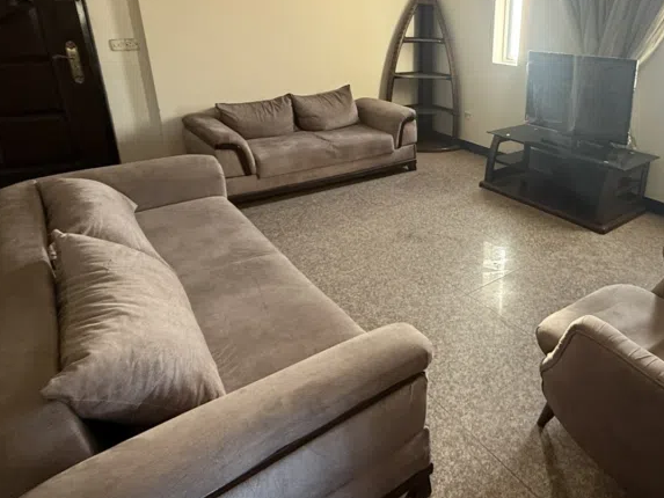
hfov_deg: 66.3
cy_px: 182
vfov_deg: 54.2
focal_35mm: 25
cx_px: 474
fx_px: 480
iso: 320
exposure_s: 1/68
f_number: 2.2
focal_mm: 2.22
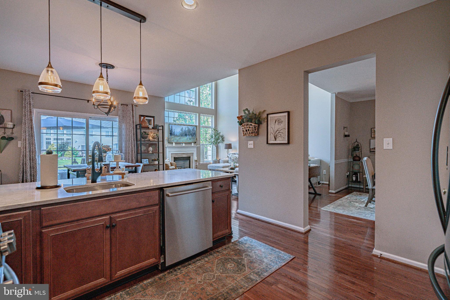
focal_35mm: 16
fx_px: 200
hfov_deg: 96.7
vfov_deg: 73.7
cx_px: 225
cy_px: 150
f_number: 4
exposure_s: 1/1250
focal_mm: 16
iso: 1250
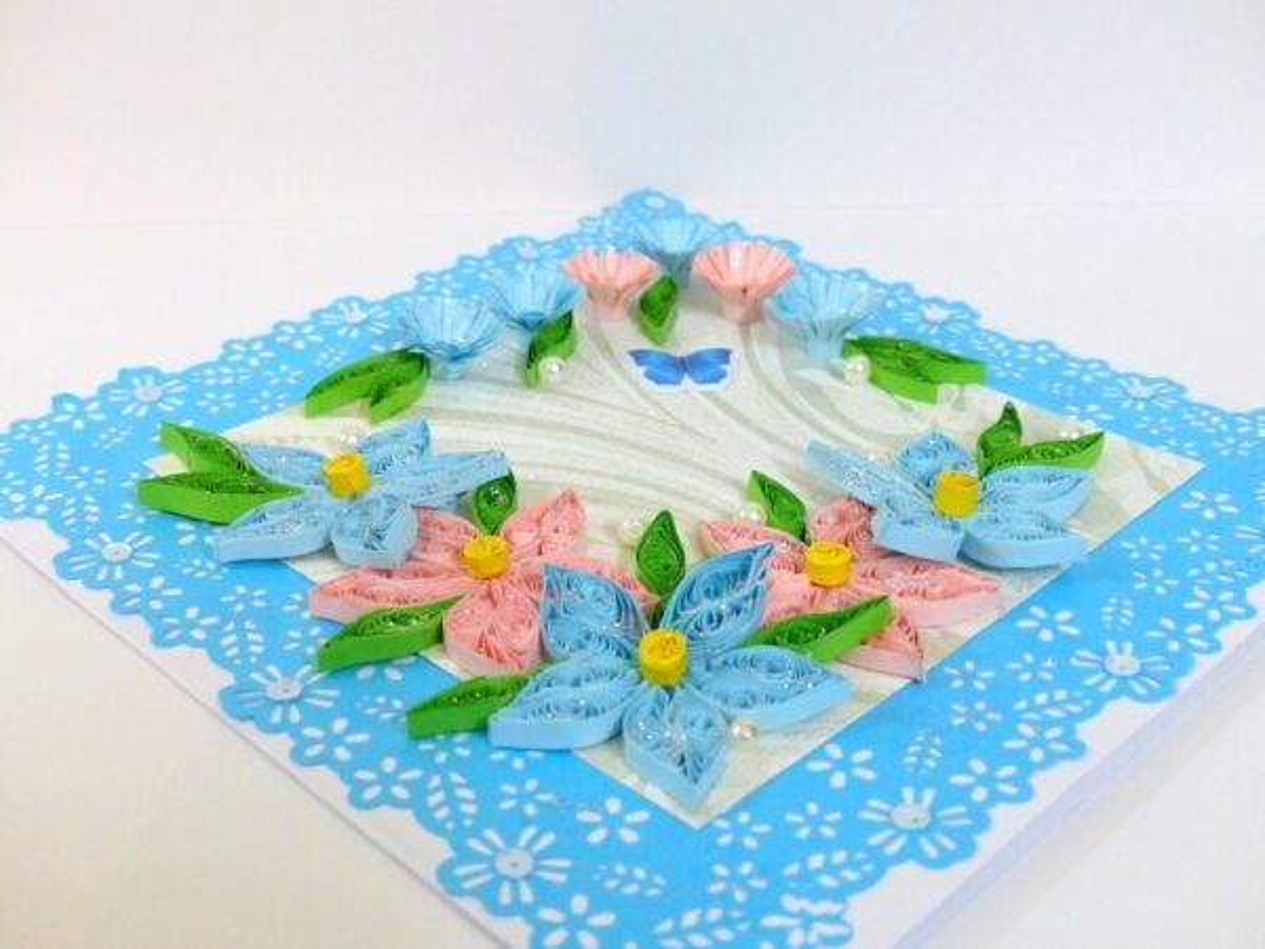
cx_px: 632
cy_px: 474
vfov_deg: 30.9
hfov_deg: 40.4
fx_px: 1718
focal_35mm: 47
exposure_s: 1/25
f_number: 2.8
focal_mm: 8.4
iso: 400
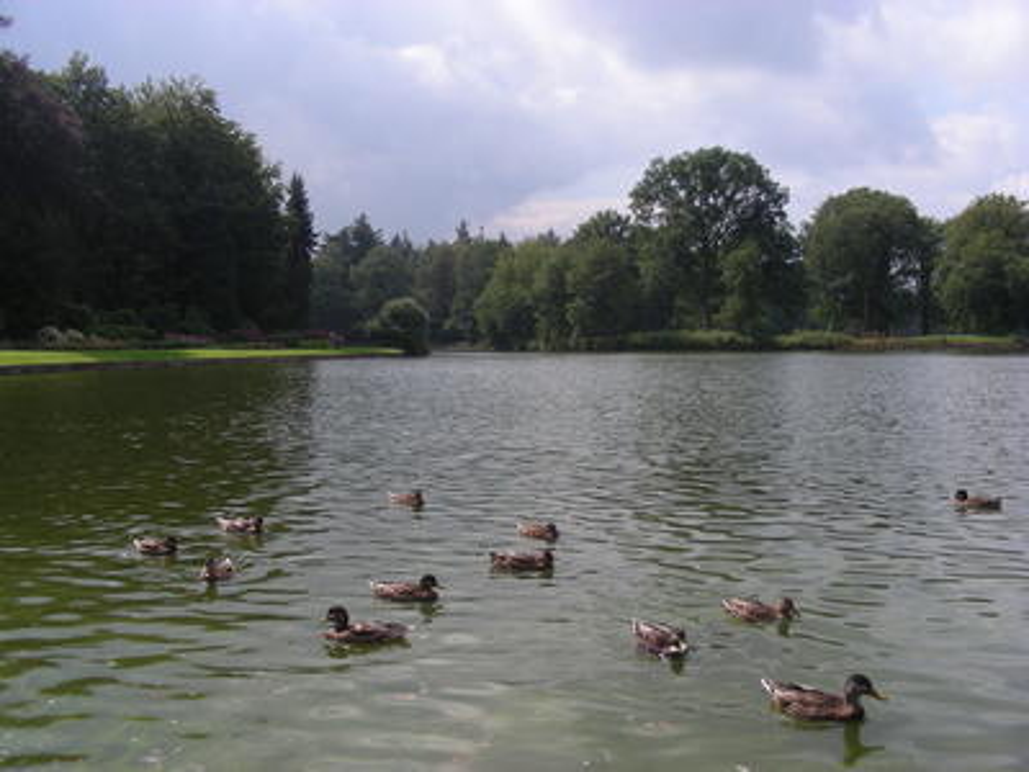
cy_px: 386
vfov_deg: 37.7
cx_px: 514
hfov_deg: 49.0
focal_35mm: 38
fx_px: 1130
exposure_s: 1/511
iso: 50
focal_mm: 6.3
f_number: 4
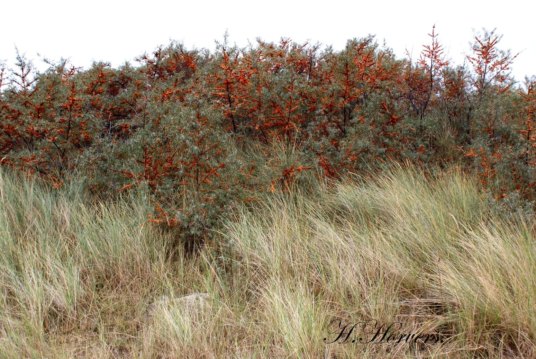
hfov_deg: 46.3
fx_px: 626
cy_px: 180
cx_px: 268
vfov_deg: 32.0
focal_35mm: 42
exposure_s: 1/60
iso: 100
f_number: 6.3
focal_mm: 28
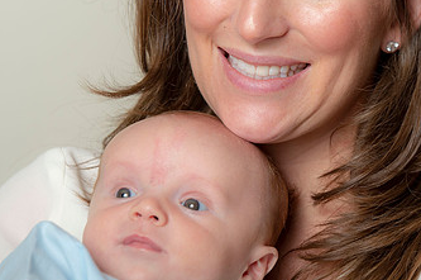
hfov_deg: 8.4
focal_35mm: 244
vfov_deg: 5.6
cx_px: 292
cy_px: 118
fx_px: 2849
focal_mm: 140
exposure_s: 1/200
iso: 250
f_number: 5.6
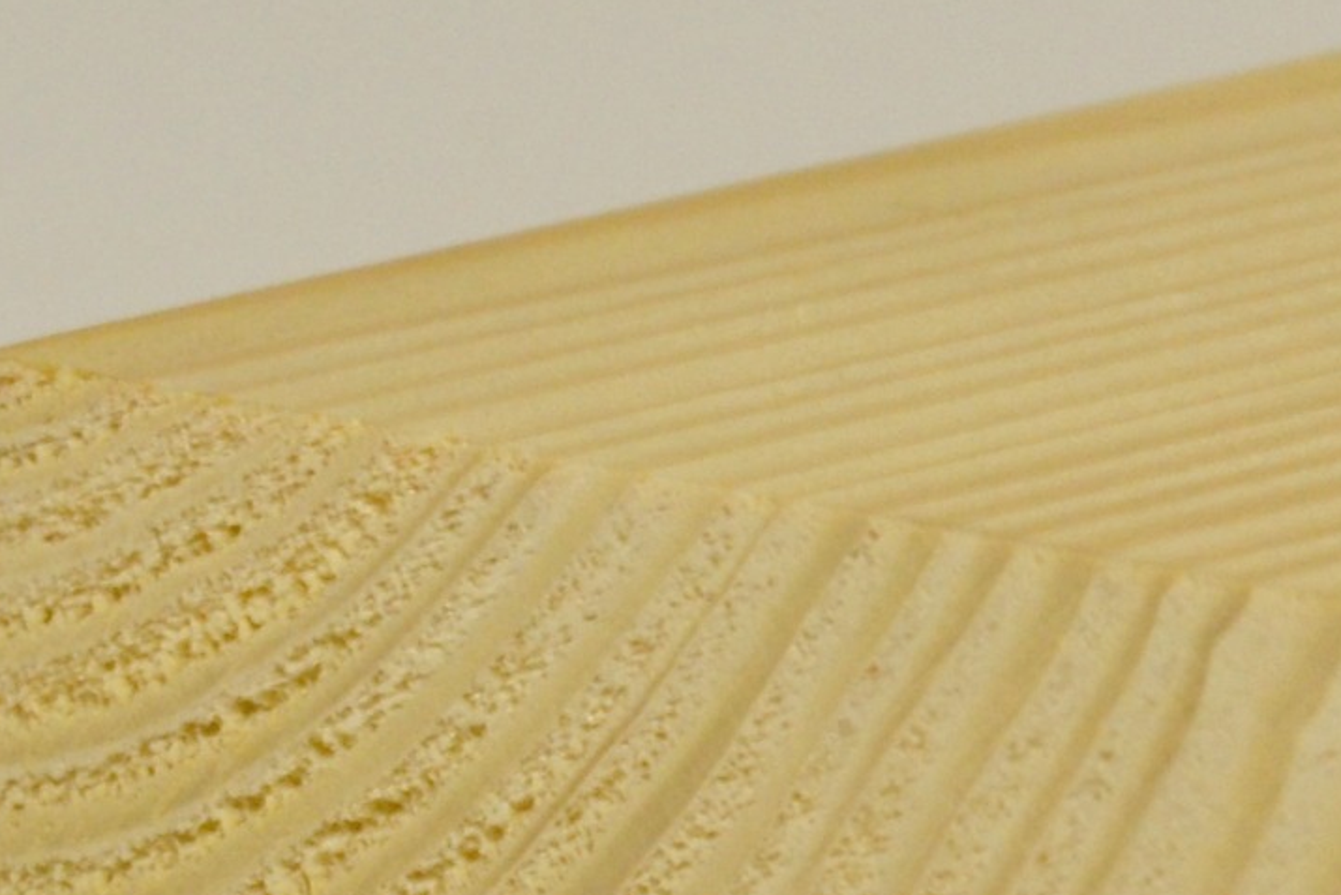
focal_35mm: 487
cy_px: 387
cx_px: 1864
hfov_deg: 4.2
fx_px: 18143
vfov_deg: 2.8
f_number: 8
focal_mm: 70
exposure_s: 1/125
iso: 360
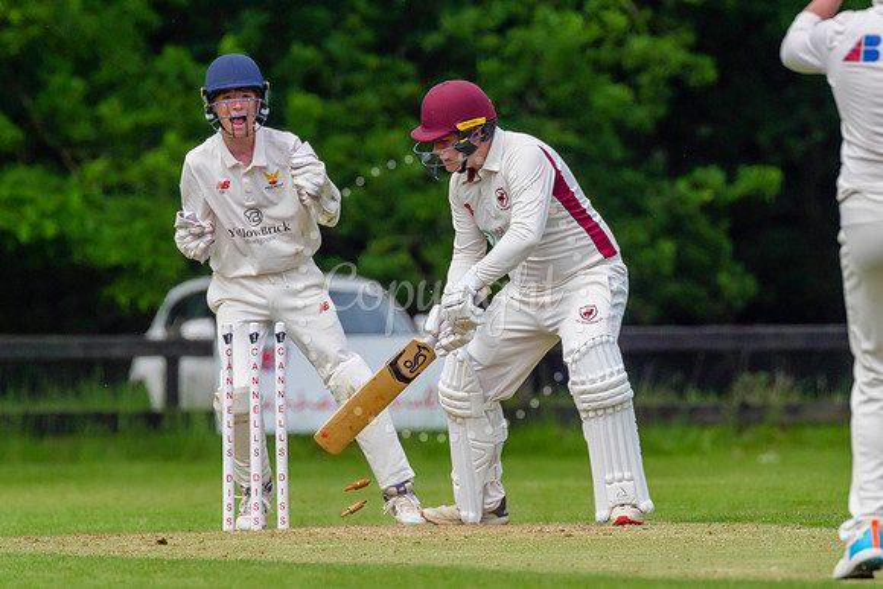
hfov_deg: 2.4
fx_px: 21203
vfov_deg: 1.6
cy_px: 294
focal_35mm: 864
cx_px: 442
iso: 800
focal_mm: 400
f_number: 5.6
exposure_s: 1/4000
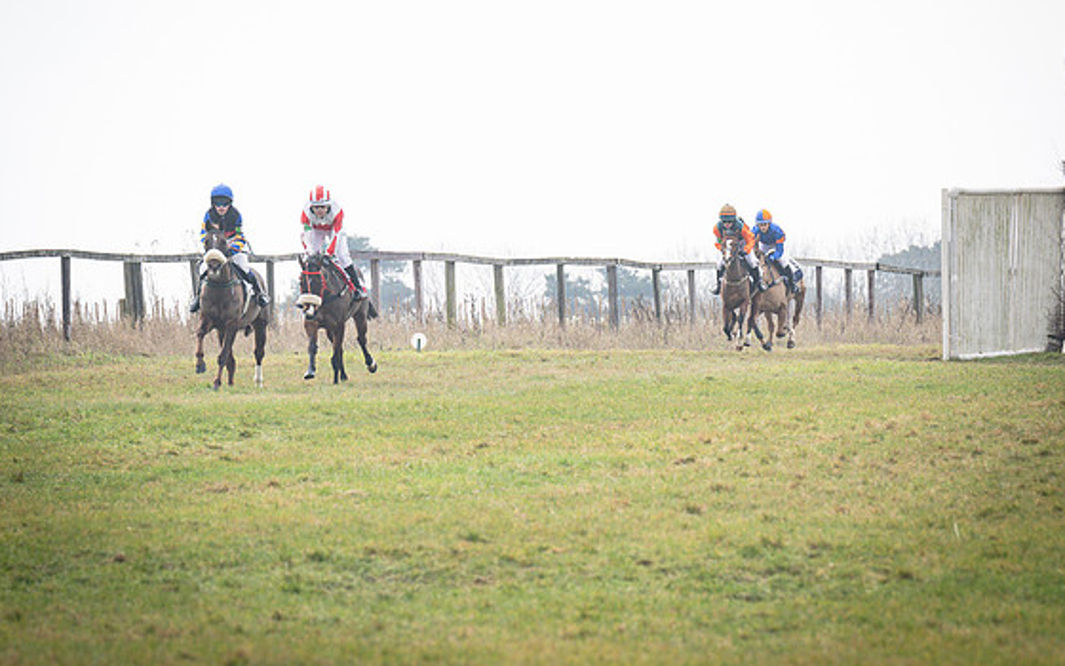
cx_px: 319
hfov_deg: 4.9
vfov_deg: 3.1
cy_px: 345
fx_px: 12481
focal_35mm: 430
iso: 400
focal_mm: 200
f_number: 5
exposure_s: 1/1000
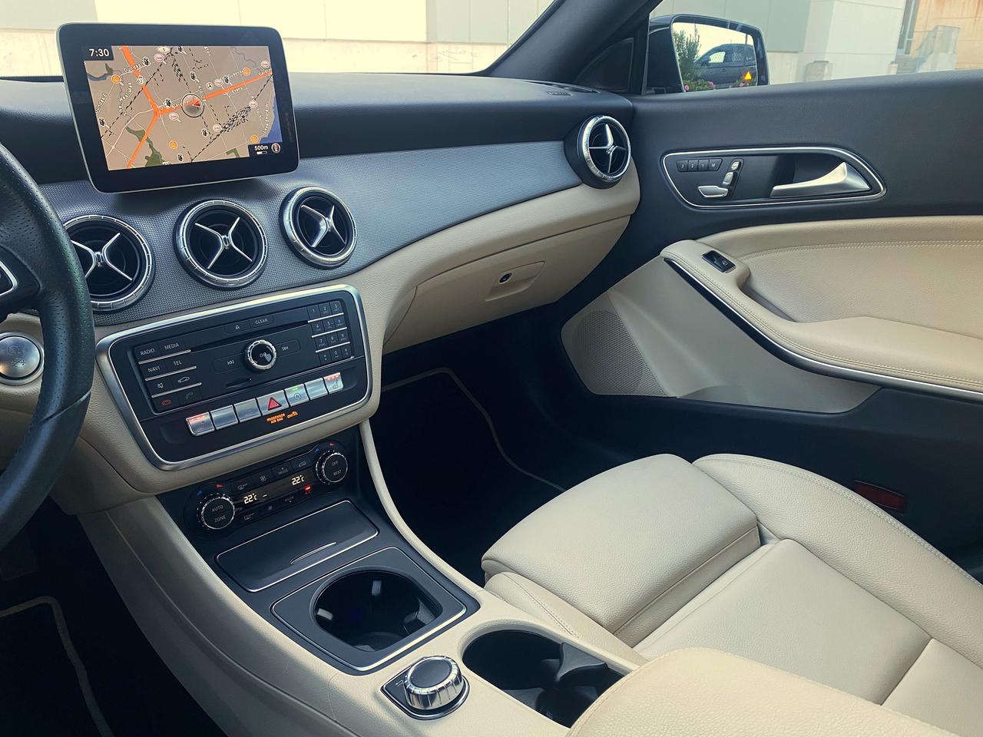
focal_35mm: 26
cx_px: 492
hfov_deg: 67.3
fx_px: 738
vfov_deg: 53.1
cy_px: 368
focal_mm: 4.25
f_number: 1.8
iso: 125
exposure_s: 1/68
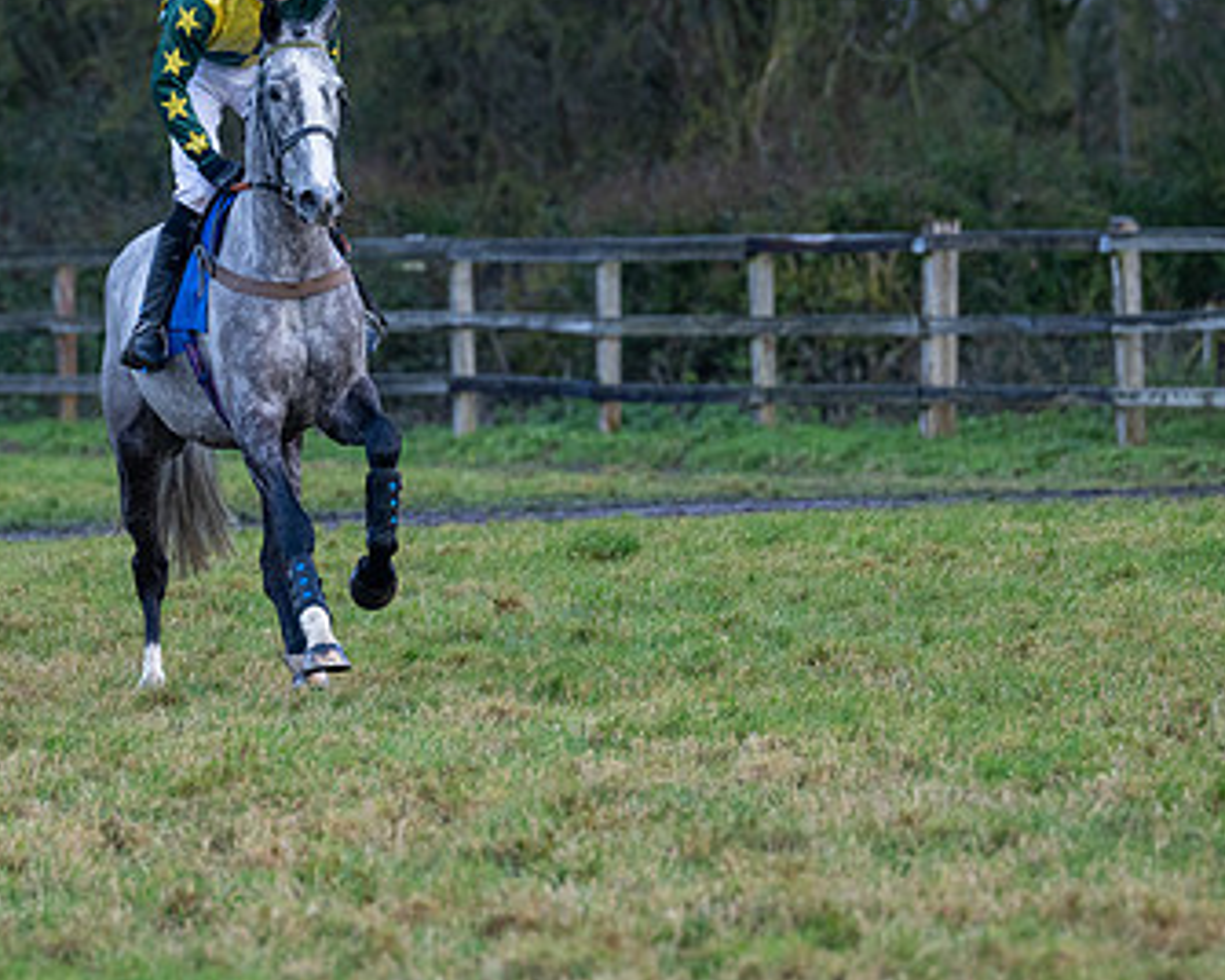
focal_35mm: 378
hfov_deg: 5.1
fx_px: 13704
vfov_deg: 4.1
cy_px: 208
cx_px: 341
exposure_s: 1/500
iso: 800
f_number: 4
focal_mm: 200
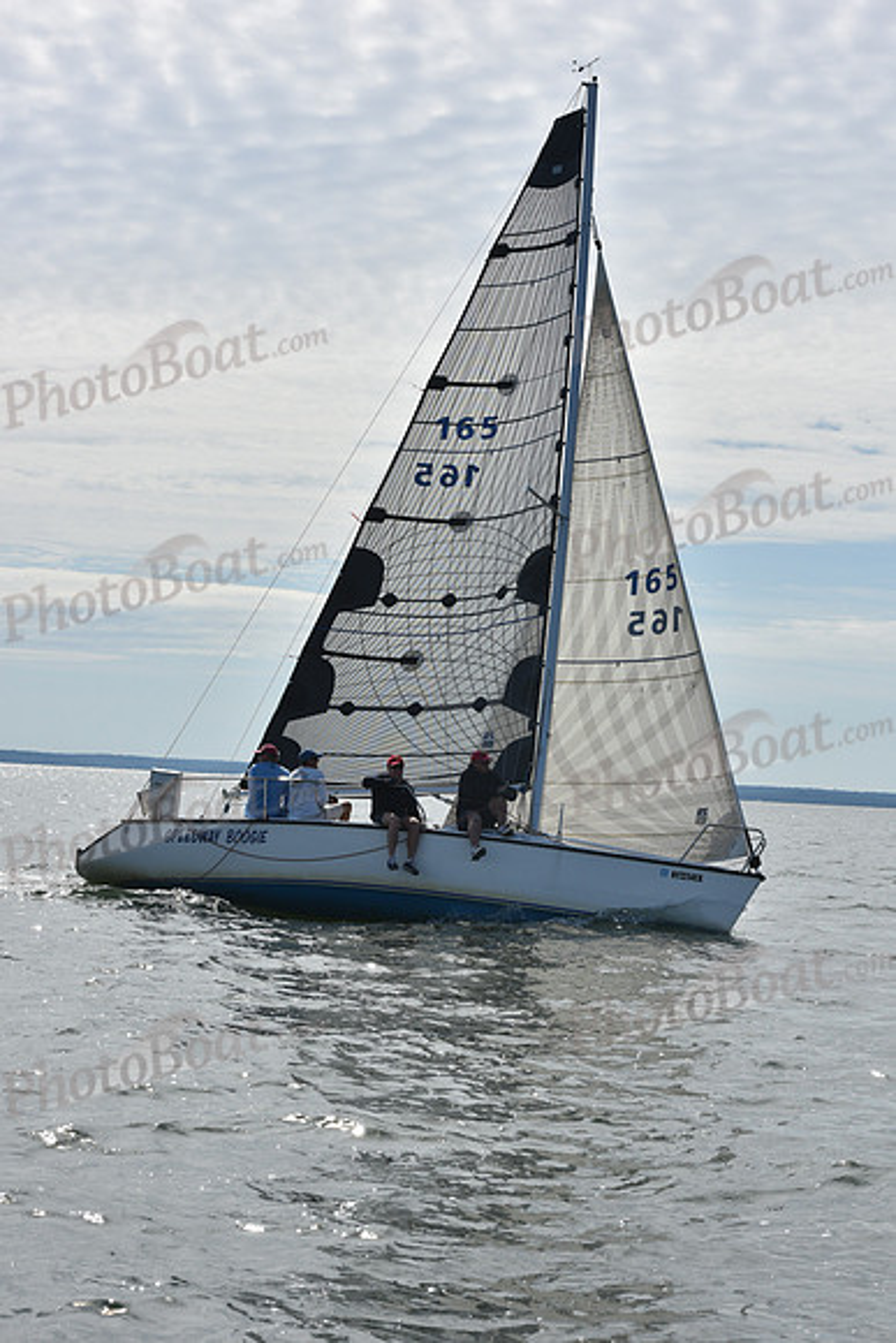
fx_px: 2612
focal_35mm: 70
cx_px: 448
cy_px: 672
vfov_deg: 28.8
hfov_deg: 19.5
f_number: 11
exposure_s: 1/1000
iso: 320
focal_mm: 70
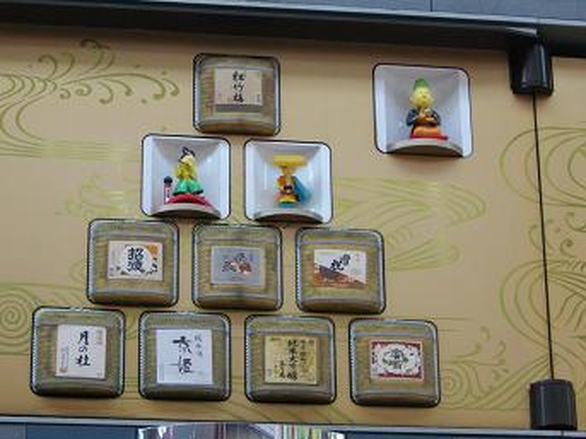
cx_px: 278
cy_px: 234
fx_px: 1845
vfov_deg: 13.6
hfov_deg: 18.1
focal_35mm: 109
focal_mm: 17.1
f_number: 5.2
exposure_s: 1/100
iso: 371
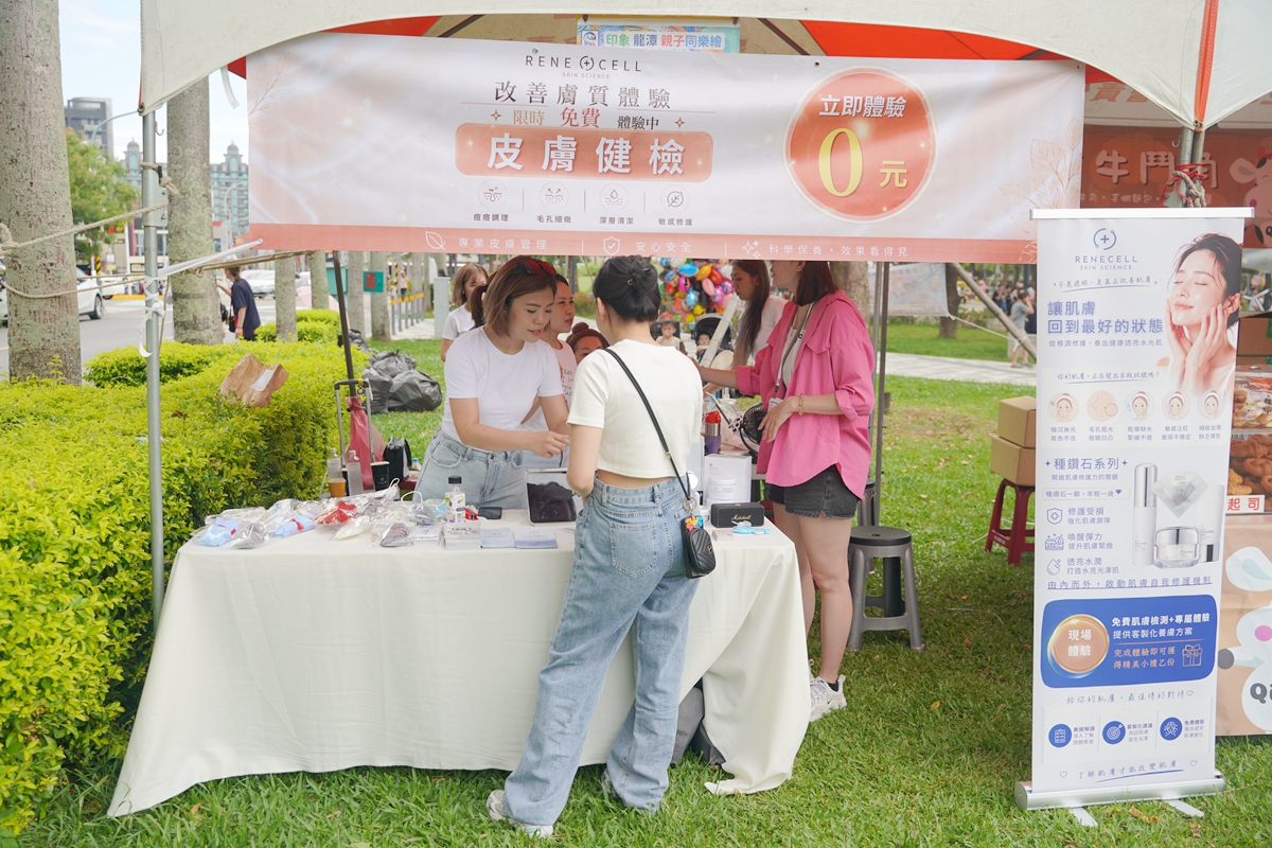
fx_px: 1166
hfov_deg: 57.2
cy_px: 424
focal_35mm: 33
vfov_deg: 40.0
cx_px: 636
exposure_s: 1/160
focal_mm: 33
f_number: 4
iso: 100
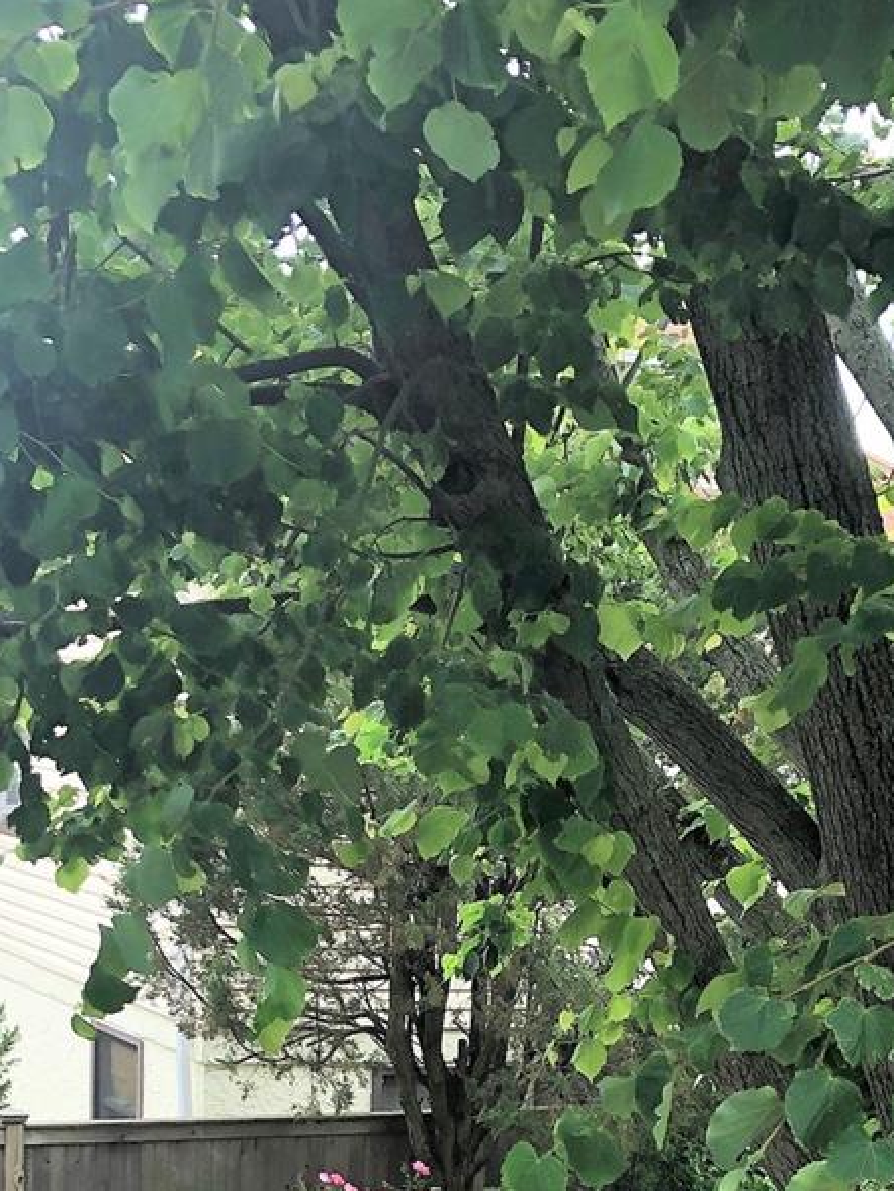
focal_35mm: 73
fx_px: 2513
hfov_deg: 20.1
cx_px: 548
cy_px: 1322
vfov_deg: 24.8
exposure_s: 1/120
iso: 40
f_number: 1.8
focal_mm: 3.99
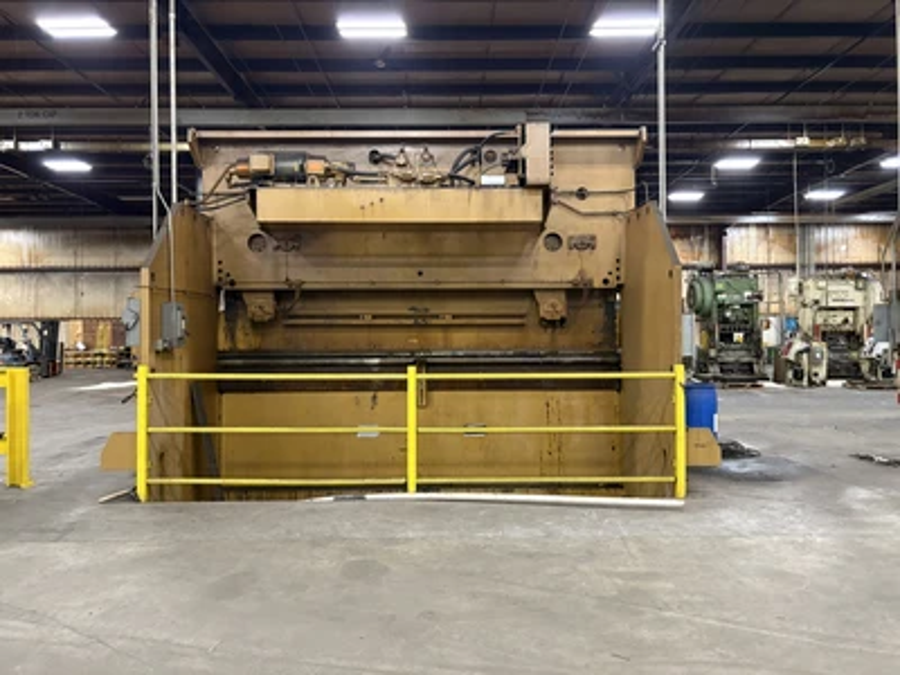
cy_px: 338
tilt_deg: +1.2
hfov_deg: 67.3
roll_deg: -0.3
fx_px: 676
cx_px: 450
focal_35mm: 26
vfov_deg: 53.1
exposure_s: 1/60
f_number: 1.6
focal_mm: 5.96
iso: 500
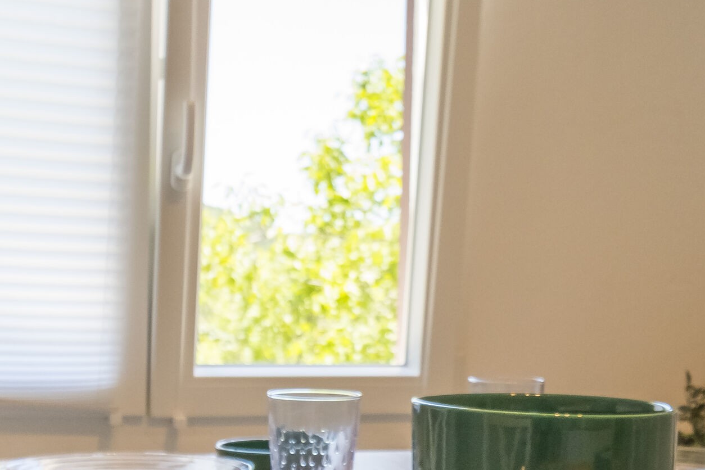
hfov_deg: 29.8
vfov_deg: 20.2
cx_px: 481
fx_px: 1312
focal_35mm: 67
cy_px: 338
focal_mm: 20
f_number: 5.6
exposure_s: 1/250
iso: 800
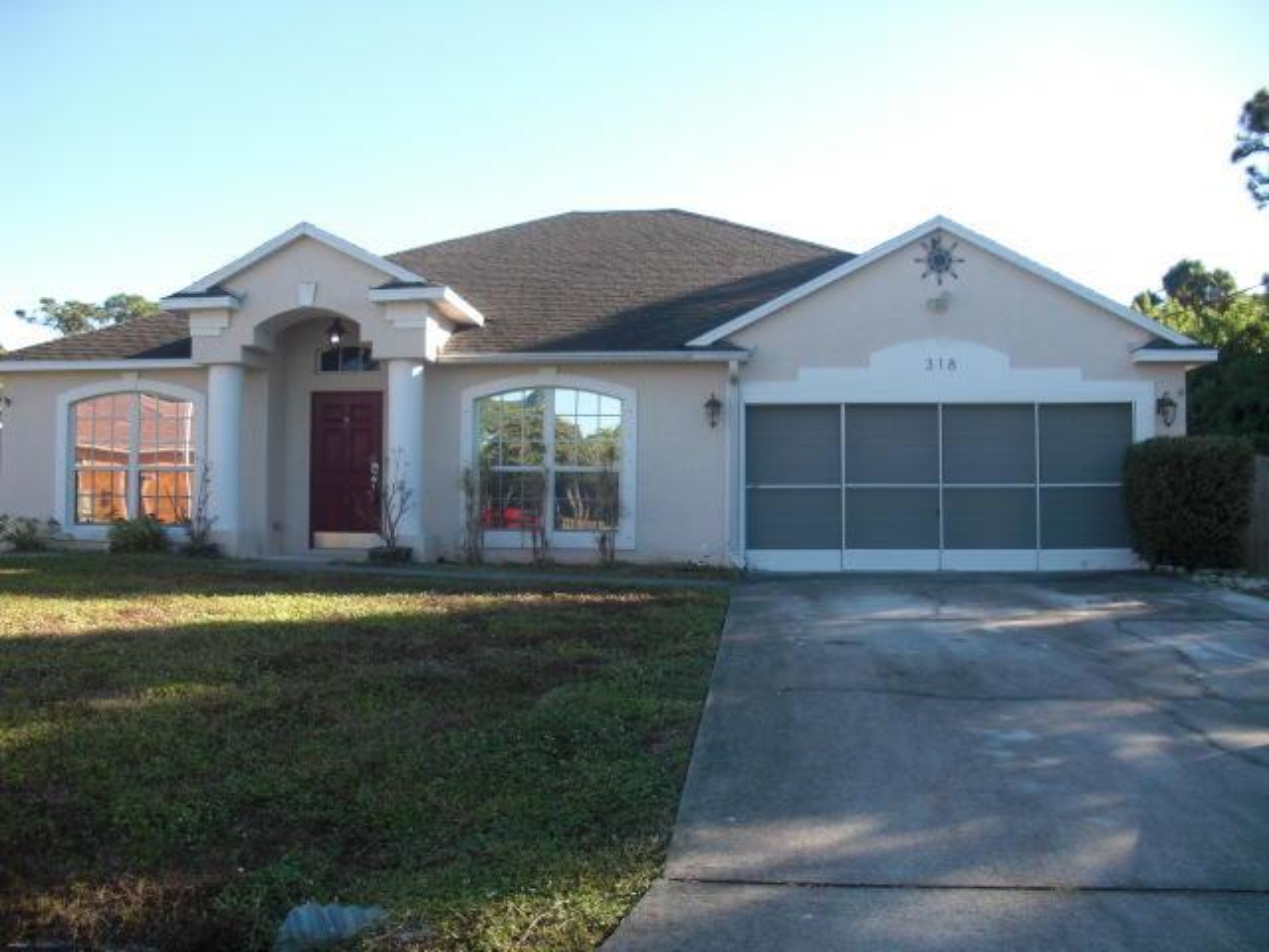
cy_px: 476
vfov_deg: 39.7
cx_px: 634
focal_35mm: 36
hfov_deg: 51.4
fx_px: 1320
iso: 50
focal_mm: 6.3
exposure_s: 1/320
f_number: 2.8
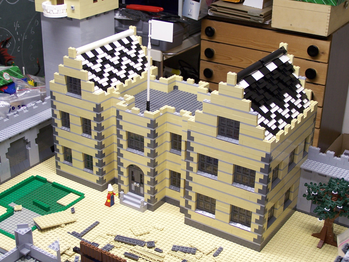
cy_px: 131
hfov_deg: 32.7
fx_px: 595
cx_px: 174
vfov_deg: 24.8
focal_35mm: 59
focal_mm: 9.8
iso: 80
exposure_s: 1/6
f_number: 3.1
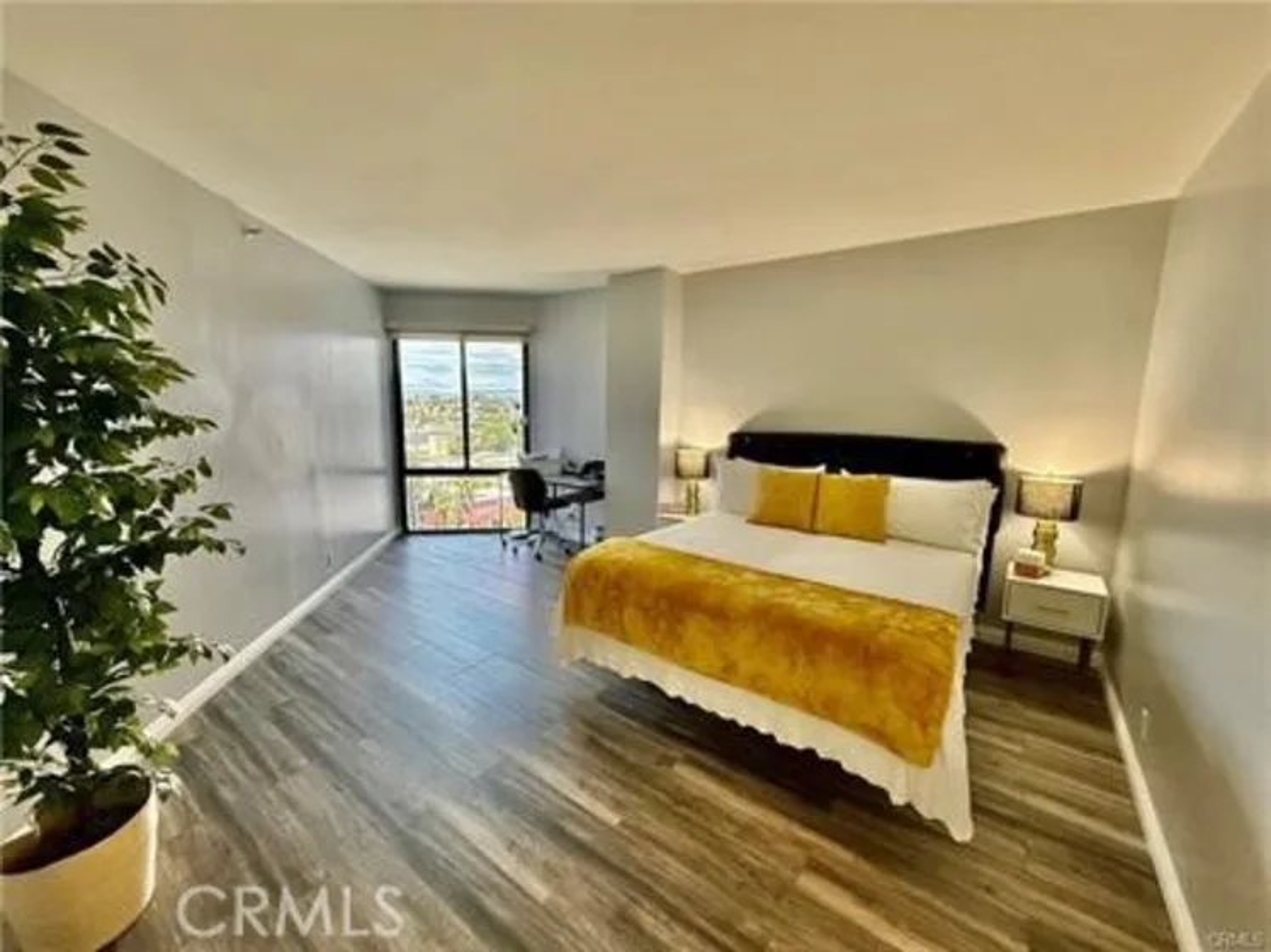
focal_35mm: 14
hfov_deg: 102.1
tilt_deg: -8.7
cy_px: 476
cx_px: 636
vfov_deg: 85.6
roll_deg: -1.3
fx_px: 514
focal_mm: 2.22
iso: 200
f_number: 2.2
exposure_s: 1/120
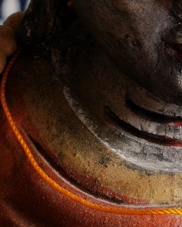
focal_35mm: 438
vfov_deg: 4.4
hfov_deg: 3.5
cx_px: 185
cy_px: -92
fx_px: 2952
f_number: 22
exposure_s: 2.5
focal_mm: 105
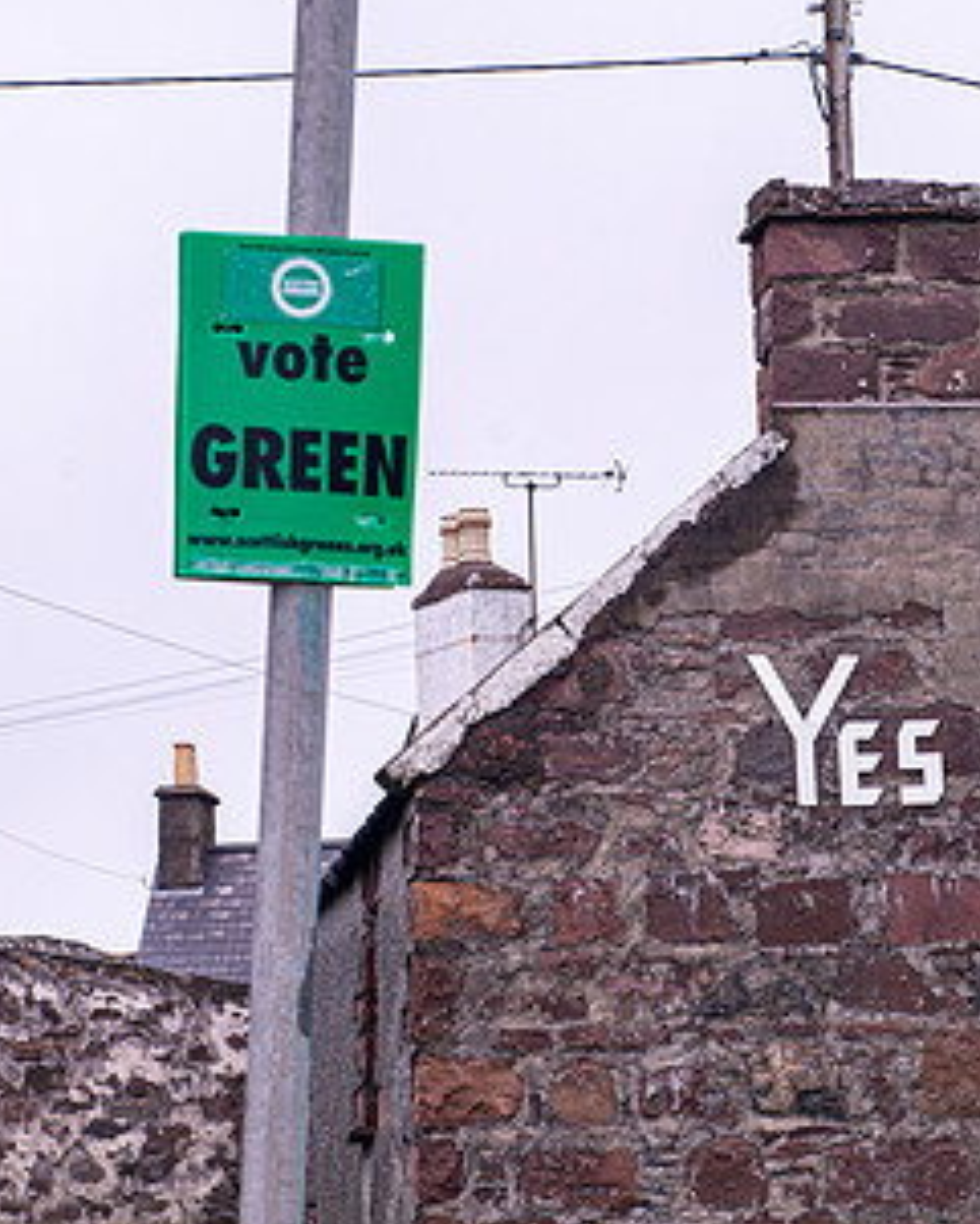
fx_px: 5399
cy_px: 648
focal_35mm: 149
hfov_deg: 10.4
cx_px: 483
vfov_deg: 12.9
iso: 560
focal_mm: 70
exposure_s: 1/80
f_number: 8
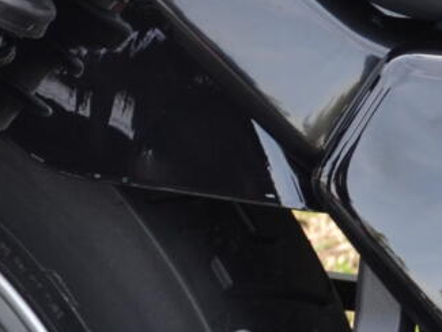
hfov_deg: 7.4
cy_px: 349
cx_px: -41
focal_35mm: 266
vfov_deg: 5.6
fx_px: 3398
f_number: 5.6
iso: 250
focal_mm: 30
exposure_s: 1/125
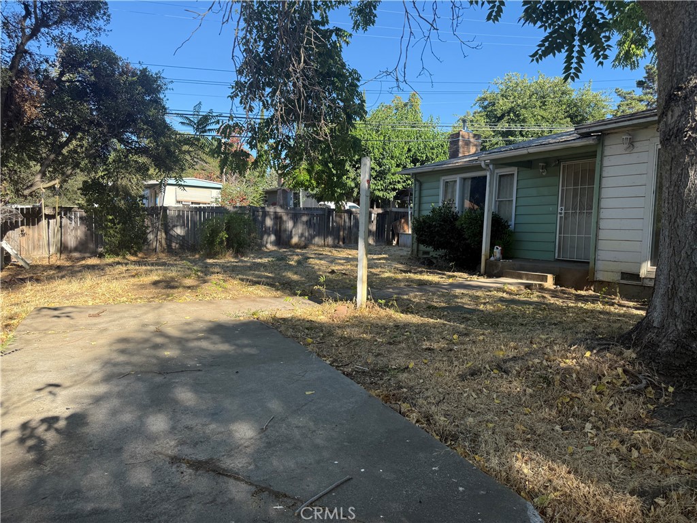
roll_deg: -1.7
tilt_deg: -2.7
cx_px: 348
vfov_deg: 56.8
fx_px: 483
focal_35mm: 24
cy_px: 262
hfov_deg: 71.6
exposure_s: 1/1812
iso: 100
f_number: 1.78
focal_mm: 6.76
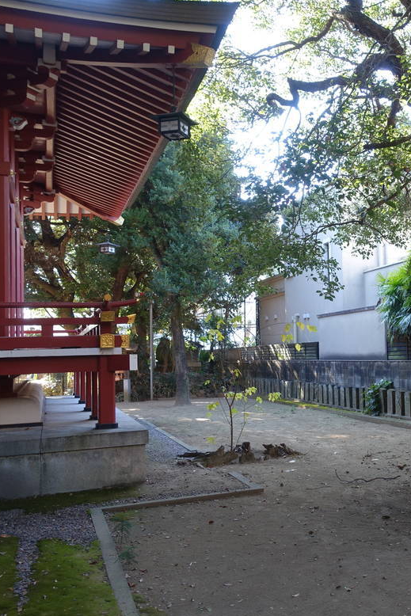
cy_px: 316
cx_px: 362
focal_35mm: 37
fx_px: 633
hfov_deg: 34.2
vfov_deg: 51.9
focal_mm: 8.8
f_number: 2.8
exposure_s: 1/50
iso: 125
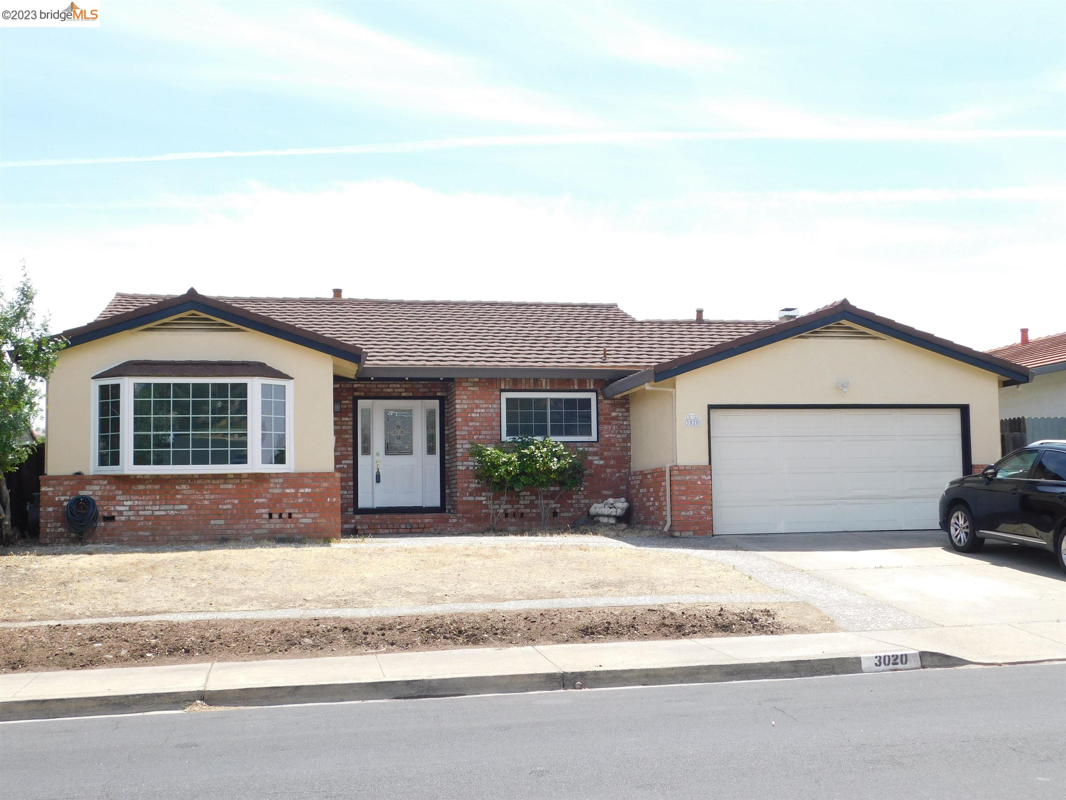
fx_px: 1232
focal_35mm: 40
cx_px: 533
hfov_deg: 46.8
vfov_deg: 36.0
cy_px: 400
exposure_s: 1/640
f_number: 3.6
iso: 125
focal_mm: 7.1
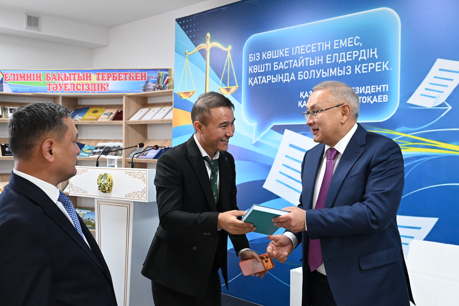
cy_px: 153
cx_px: 230
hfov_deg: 53.1
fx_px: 459
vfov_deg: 36.9
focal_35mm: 36
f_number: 4.5
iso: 4000
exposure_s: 1/250
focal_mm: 24
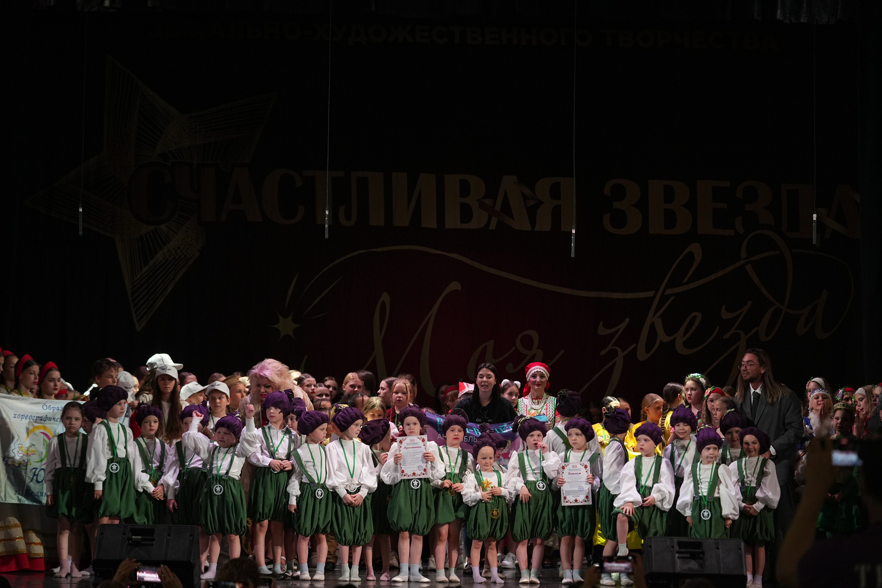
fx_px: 2131
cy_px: 294
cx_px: 441
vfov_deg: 15.7
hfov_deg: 23.4
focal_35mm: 87
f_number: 2.8
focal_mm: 87
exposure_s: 1/250
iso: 2000
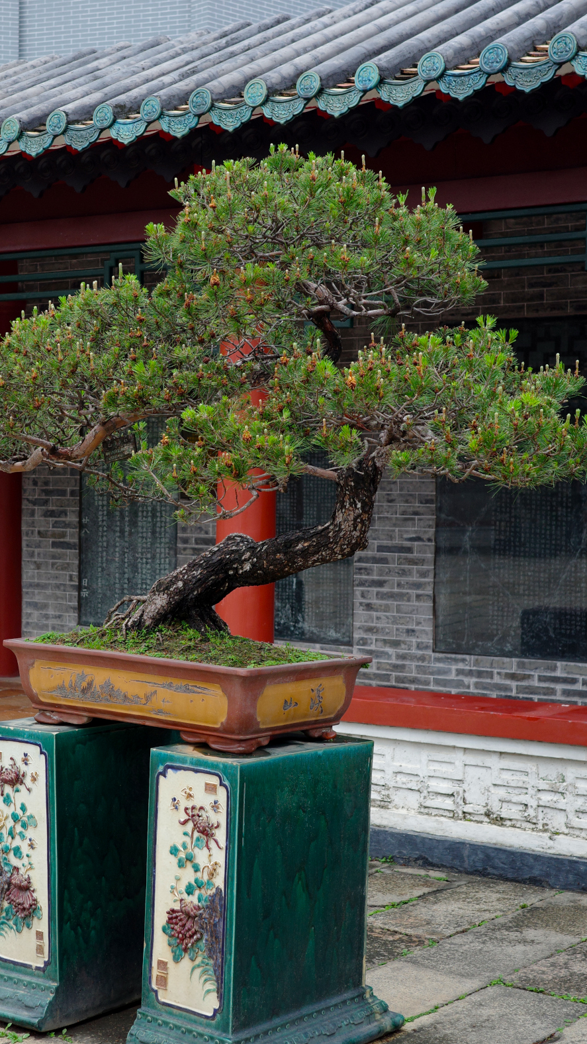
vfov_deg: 40.6
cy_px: 546
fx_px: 1411
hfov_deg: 23.4
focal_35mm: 51
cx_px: 224
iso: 200
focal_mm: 26
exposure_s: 1/125
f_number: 3.2
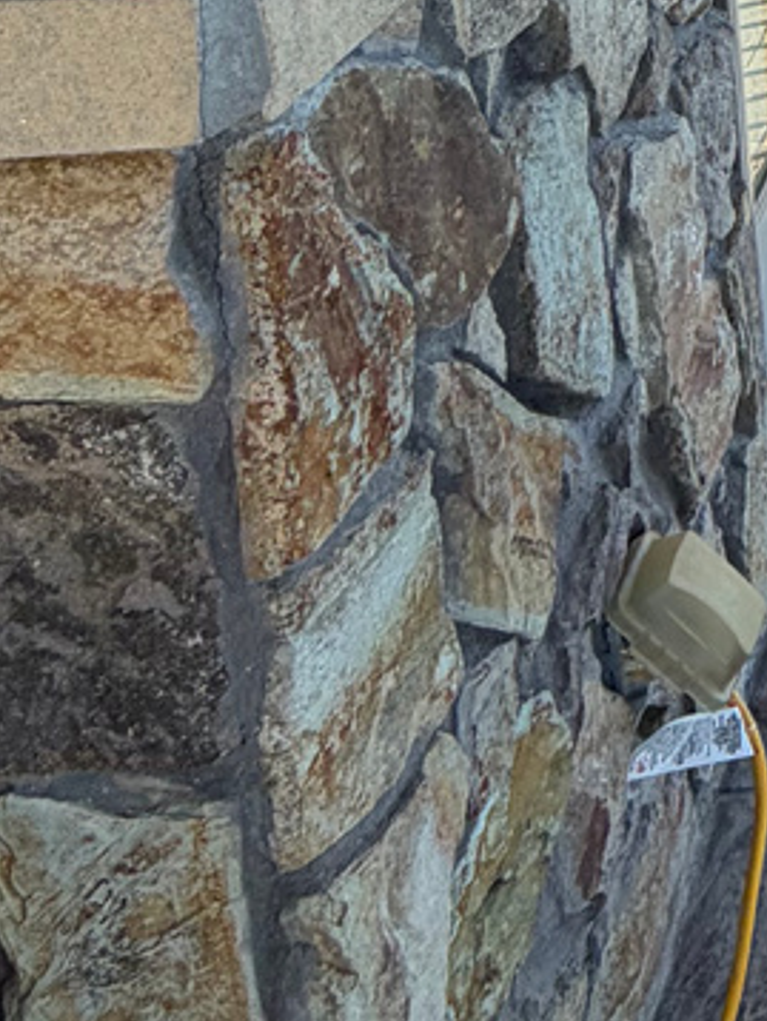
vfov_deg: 26.6
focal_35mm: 60
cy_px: -348
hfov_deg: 18.2
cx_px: 1448
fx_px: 1770
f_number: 2.2
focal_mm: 2.22
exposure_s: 1/174
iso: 40
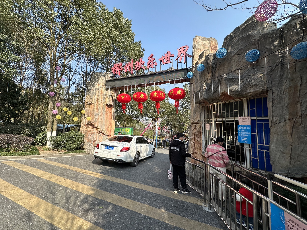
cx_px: 154
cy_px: 115
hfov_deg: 102.1
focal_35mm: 14
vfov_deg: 85.7
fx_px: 124
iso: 40
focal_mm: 2.22
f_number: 2.2
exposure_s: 1/842
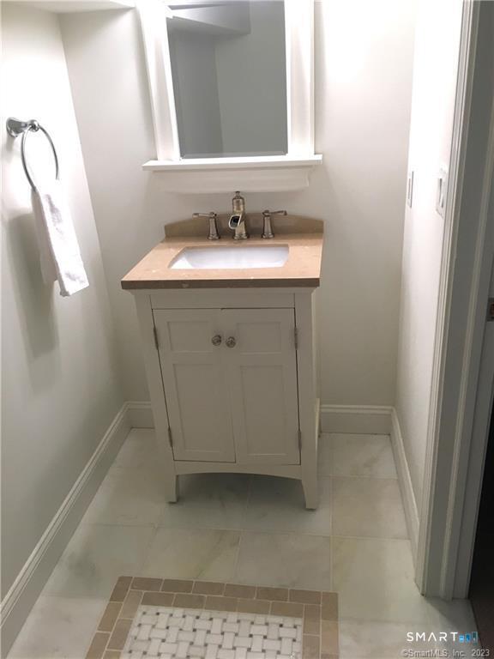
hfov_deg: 48.2
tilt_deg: -24.7
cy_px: 330
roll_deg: +4.1
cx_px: 247
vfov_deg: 61.7
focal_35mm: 29
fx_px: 552
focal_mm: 4.15
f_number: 2.2
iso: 32
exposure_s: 1/30
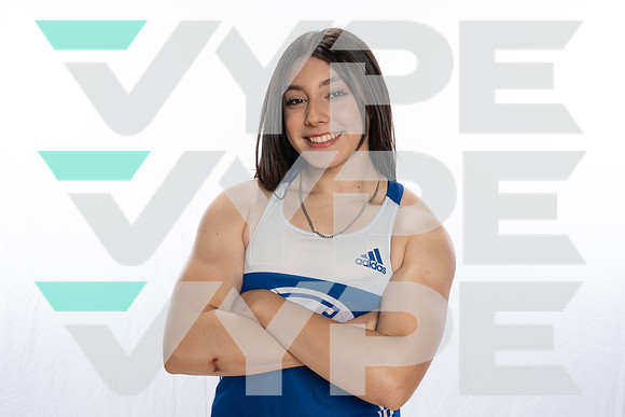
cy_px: 208
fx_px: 833
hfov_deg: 41.1
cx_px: 312
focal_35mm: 48
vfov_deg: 28.1
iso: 1250
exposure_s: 1/250
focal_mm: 48
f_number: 11
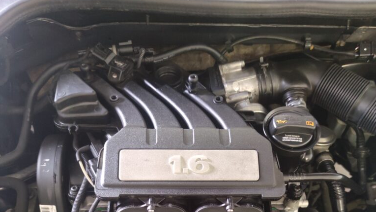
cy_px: 214
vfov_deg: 31.1
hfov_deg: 56.6
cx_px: 188
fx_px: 349
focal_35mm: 35
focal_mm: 6.72
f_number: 1.69
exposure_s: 1/30
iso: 2063
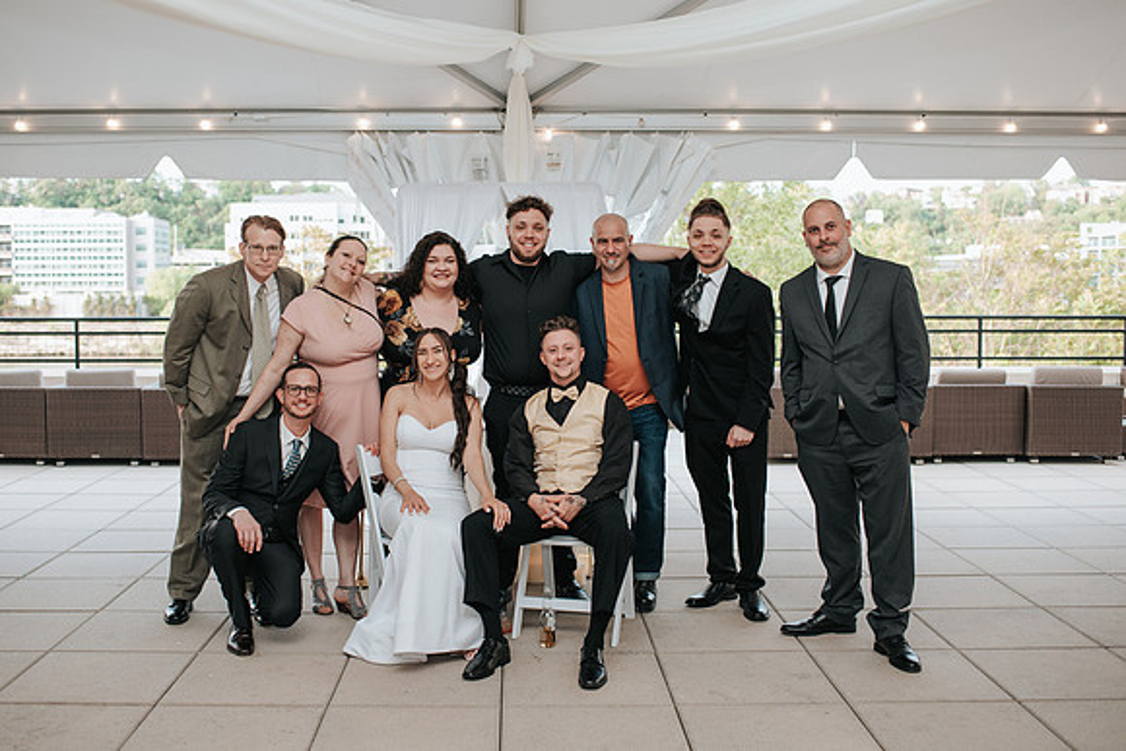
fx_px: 1240
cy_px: 366
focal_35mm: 40
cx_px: 518
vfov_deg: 33.7
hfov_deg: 48.8
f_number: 2.8
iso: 200
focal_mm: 35
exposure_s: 1/160
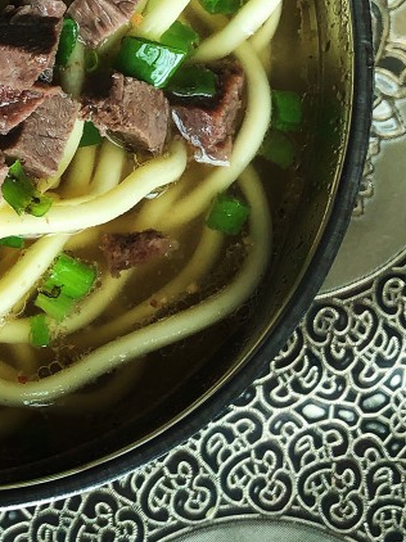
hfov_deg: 16.5
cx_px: -98
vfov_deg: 23.0
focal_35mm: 85
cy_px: 285
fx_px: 1331
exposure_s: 1/120
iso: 50
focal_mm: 4
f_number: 1.8
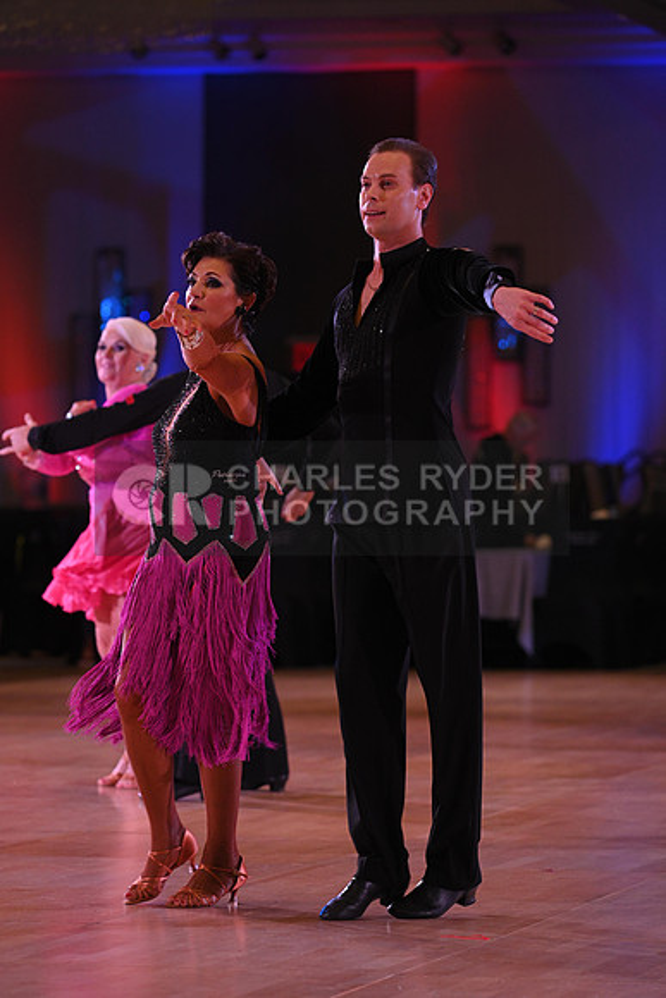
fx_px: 4576
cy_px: 499
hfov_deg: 8.3
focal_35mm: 165
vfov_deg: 12.4
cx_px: 333
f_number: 5
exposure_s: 1/320
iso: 1600
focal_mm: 165
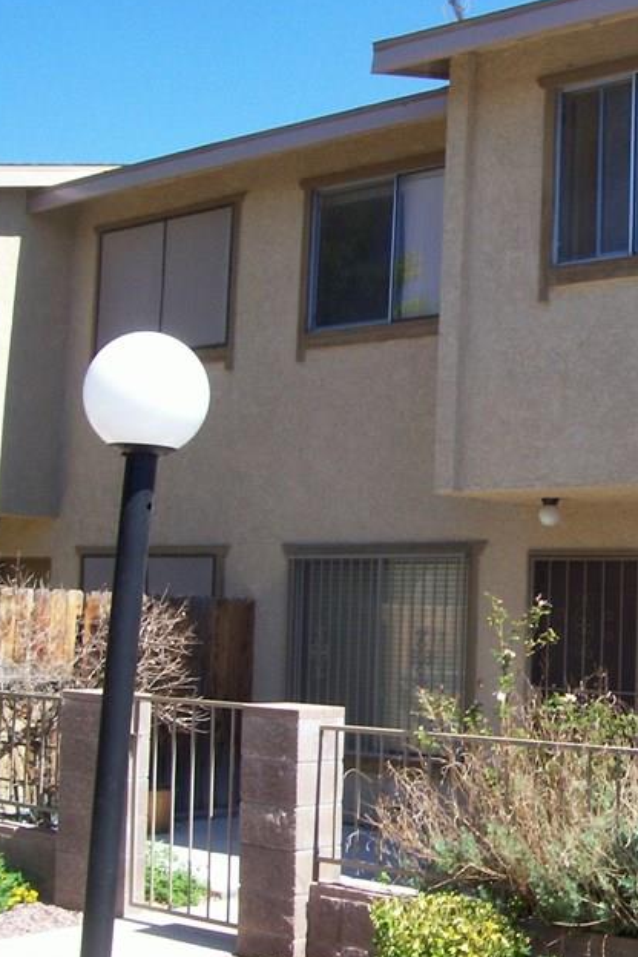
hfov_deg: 22.6
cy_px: 521
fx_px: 1542
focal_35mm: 58
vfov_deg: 34.5
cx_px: 615
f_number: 5.1
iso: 80
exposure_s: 1/245
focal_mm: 5.6
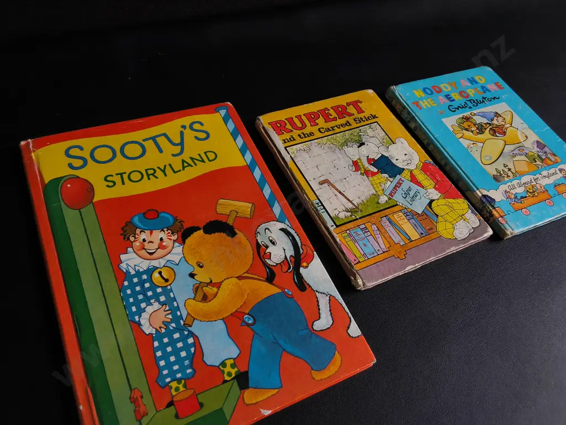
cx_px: 283
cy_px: 212
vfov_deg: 51.4
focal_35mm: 27
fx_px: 441
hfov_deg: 65.3
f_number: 2
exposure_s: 1/119
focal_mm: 2.87
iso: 32
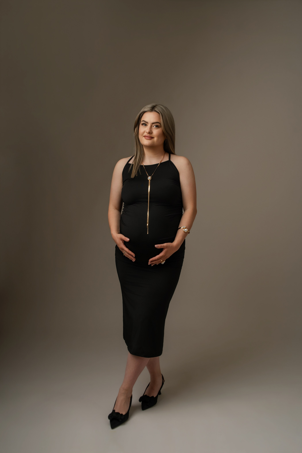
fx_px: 541
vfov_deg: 45.4
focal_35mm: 43
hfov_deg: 31.2
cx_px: 151
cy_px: 226
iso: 125
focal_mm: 43
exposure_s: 1/160
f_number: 4.5
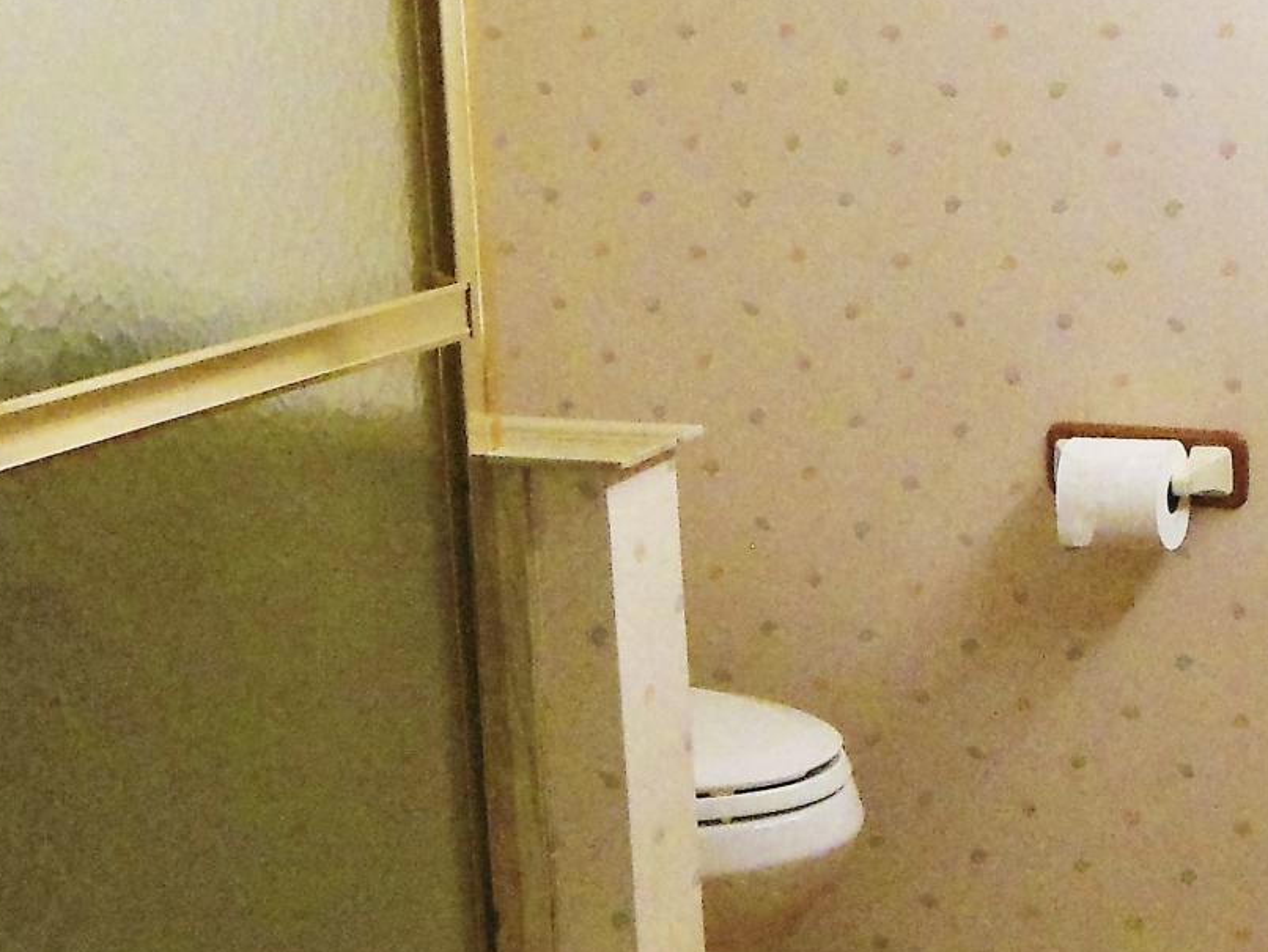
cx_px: 1080
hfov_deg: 30.2
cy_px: 431
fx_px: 2272
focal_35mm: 62
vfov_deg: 23.7
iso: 400
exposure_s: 1/80
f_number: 3.2
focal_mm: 4.5
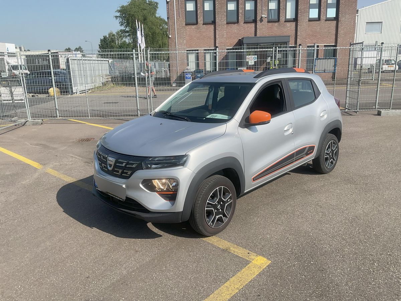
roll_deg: +0.7
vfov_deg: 48.2
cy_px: 150
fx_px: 336
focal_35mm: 29
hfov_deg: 61.7
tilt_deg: -14.9
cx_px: 200
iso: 16
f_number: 1.8
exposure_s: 1/1848
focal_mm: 3
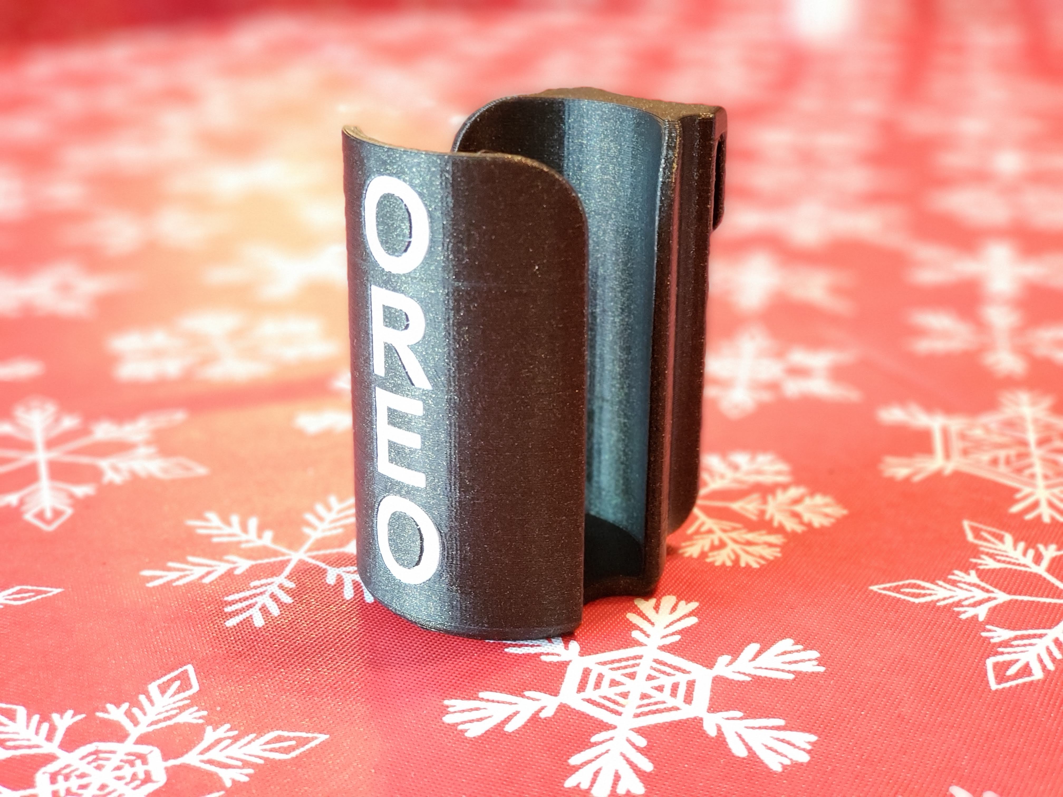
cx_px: 532
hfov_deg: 36.8
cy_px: 398
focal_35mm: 52
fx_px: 1597
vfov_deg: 28.0
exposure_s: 1/24
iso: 640
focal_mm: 6
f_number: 2.4
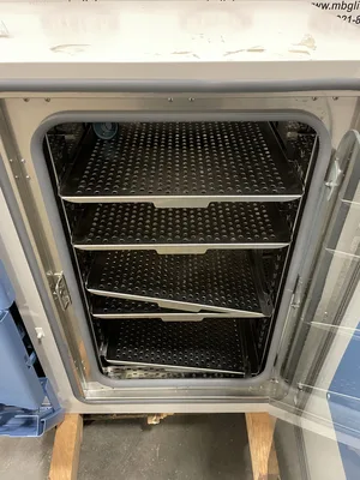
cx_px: 180
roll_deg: +1.2
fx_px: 361
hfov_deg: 53.1
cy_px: 240
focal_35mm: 26
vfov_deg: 67.3
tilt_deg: -37.3
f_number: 1.6
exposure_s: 1/30
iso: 640
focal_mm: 4.2
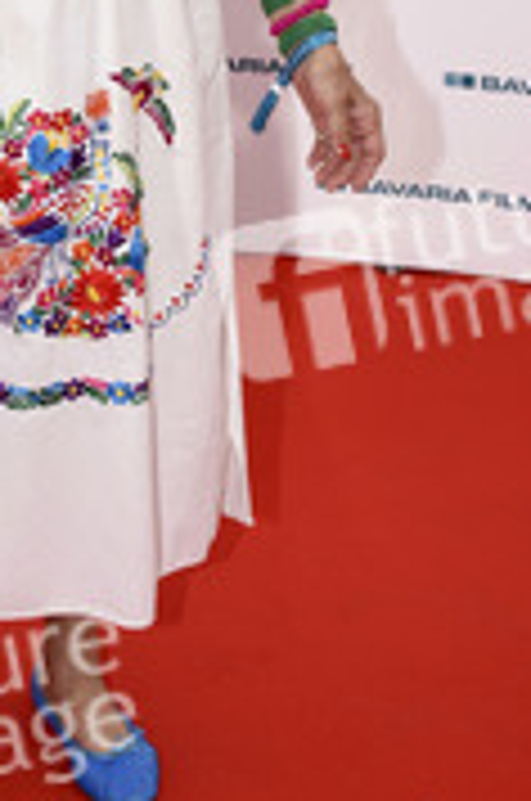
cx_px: 36
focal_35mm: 81
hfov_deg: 16.5
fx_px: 1799
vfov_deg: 24.2
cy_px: 50
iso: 320
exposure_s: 1/160
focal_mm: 24
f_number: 5.6
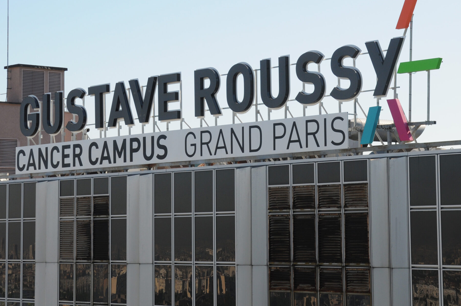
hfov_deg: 19.3
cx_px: 235
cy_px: 103
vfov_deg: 12.9
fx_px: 1356
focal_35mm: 106
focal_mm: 50
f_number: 10
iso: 250
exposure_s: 1/400
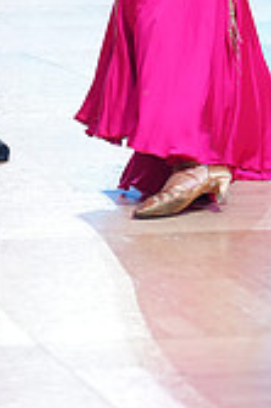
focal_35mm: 243
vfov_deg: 8.4
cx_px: 67
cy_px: -125
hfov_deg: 5.6
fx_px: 2749
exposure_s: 1/500
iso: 2000
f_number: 2.8
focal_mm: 70
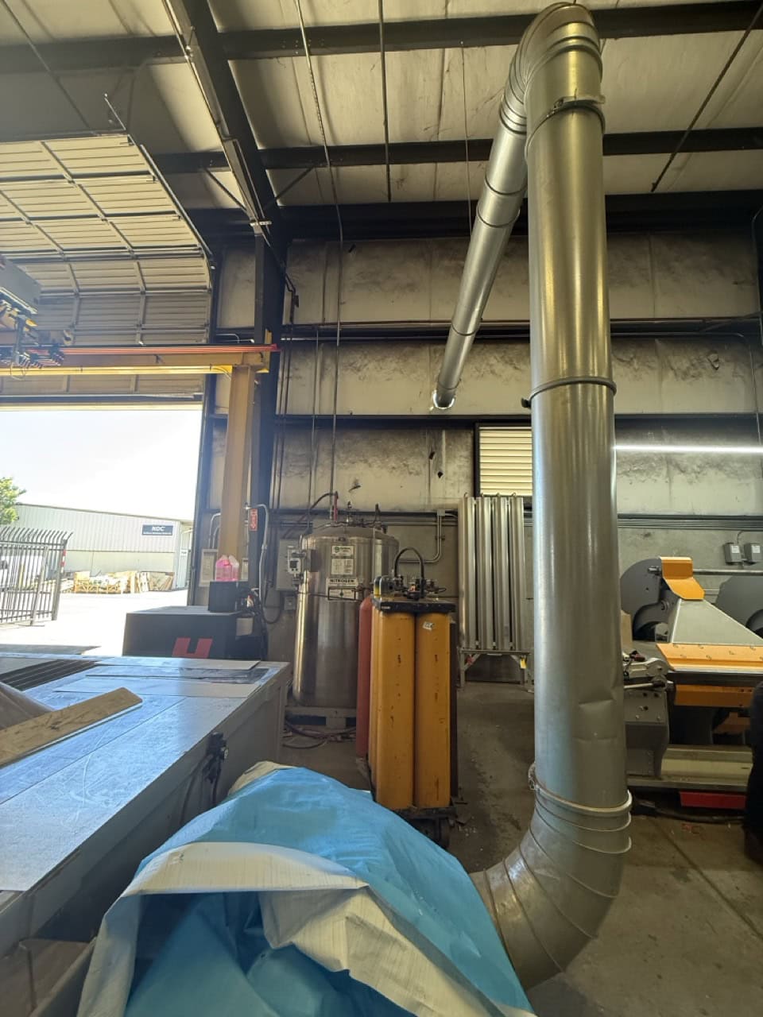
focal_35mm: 14
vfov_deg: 102.1
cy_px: 508
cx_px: 382
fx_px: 411
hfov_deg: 85.7
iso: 250
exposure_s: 1/120
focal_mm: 2.2
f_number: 2.2
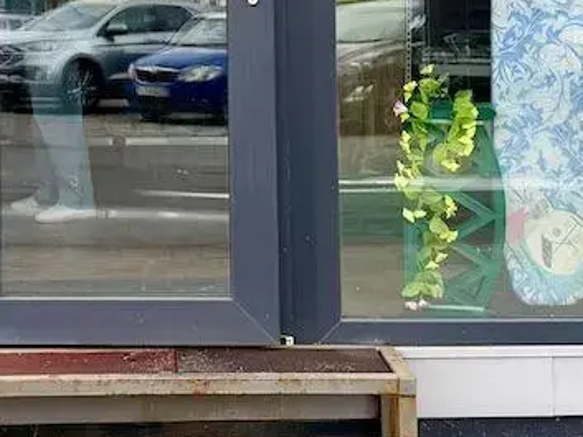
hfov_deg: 22.2
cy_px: -5
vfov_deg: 16.6
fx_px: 1466
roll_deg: +0.0
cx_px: 106
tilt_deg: +0.7
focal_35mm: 87
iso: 80
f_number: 1.78
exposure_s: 1/750
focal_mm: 6.76
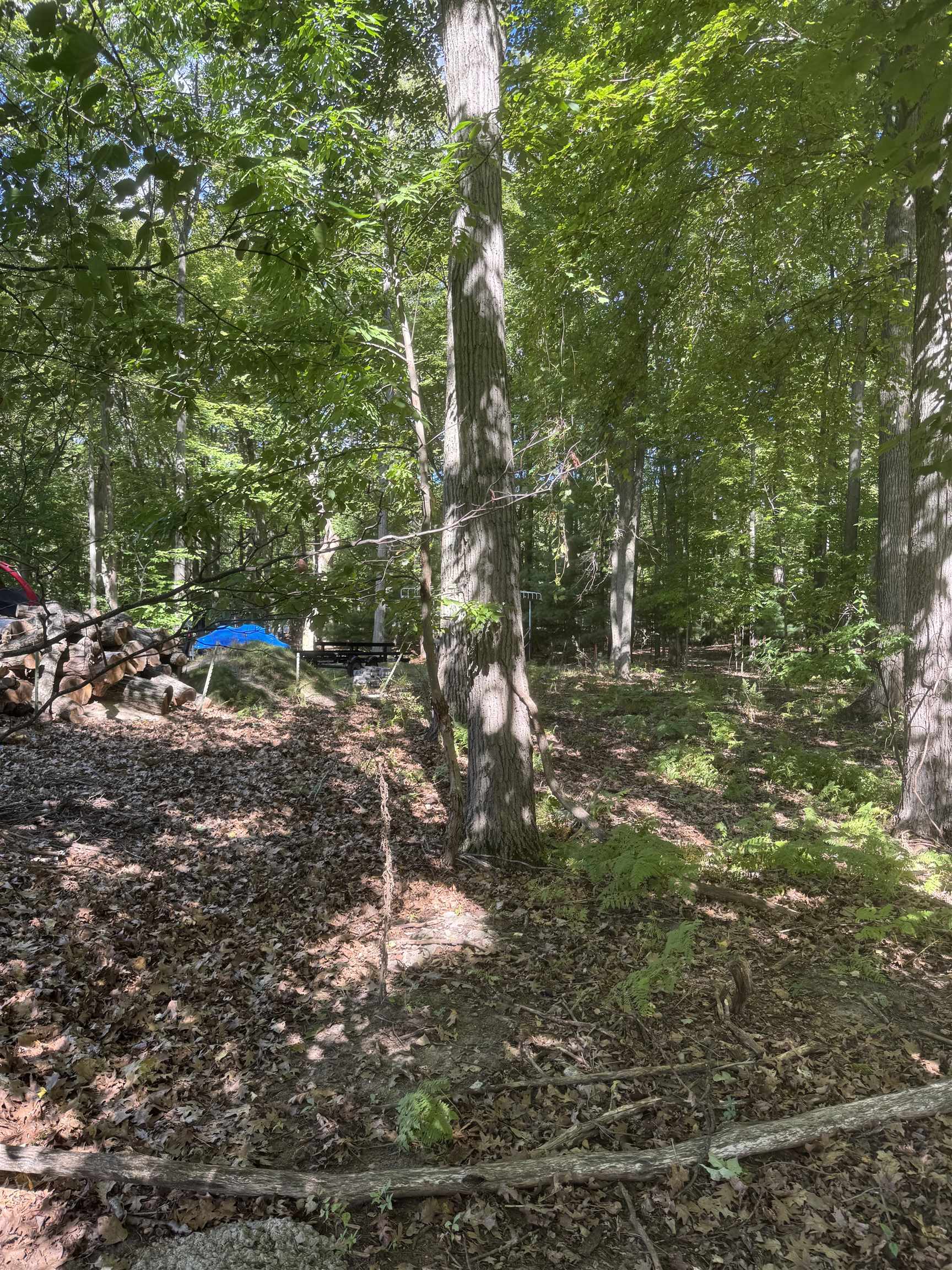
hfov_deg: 56.8
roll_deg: +0.2
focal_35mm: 24
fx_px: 880
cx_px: 476
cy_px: 635
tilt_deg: -1.1
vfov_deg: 71.6
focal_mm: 6.76
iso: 64
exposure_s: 1/160
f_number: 1.78
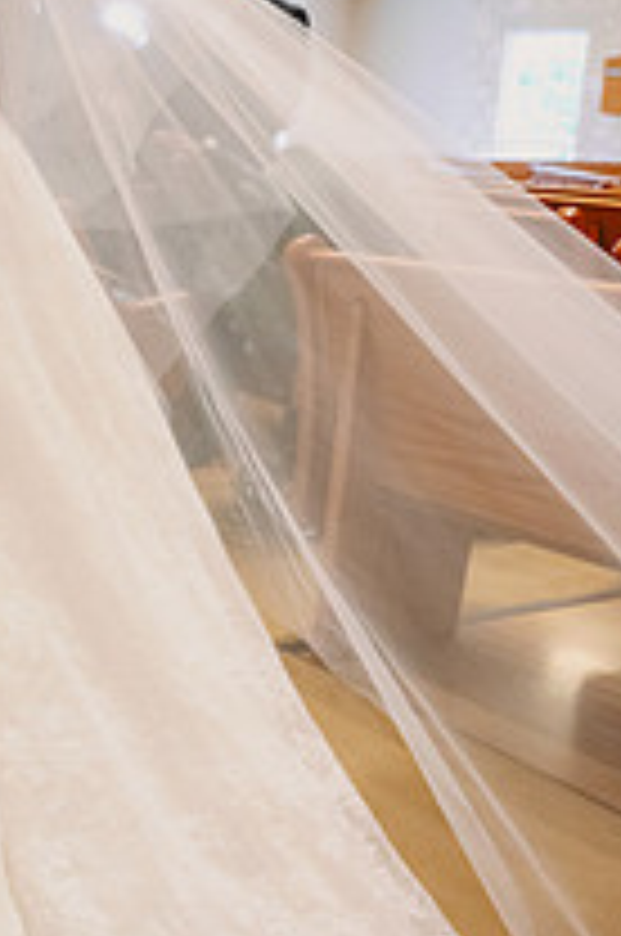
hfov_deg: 24.7
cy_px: 414
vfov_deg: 38.2
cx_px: 0
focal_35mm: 52
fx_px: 1350
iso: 3200
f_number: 2.8
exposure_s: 1/250
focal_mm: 24
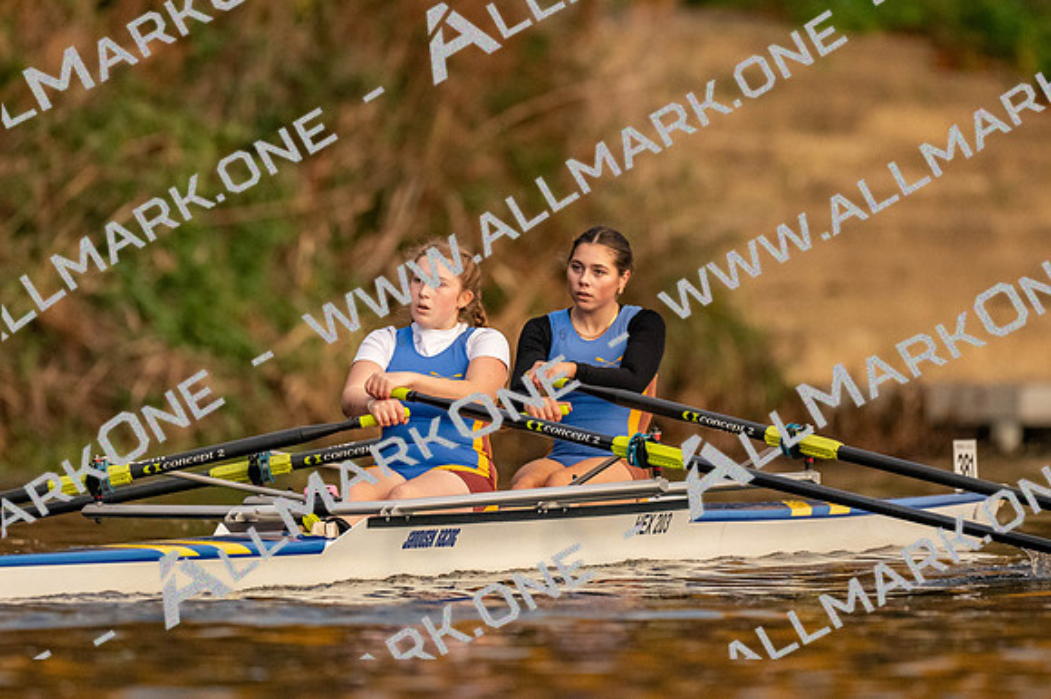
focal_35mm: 900
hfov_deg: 2.3
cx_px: 526
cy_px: 350
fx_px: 26259
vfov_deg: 1.5
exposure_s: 1/2500
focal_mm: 600
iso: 3200
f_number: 4
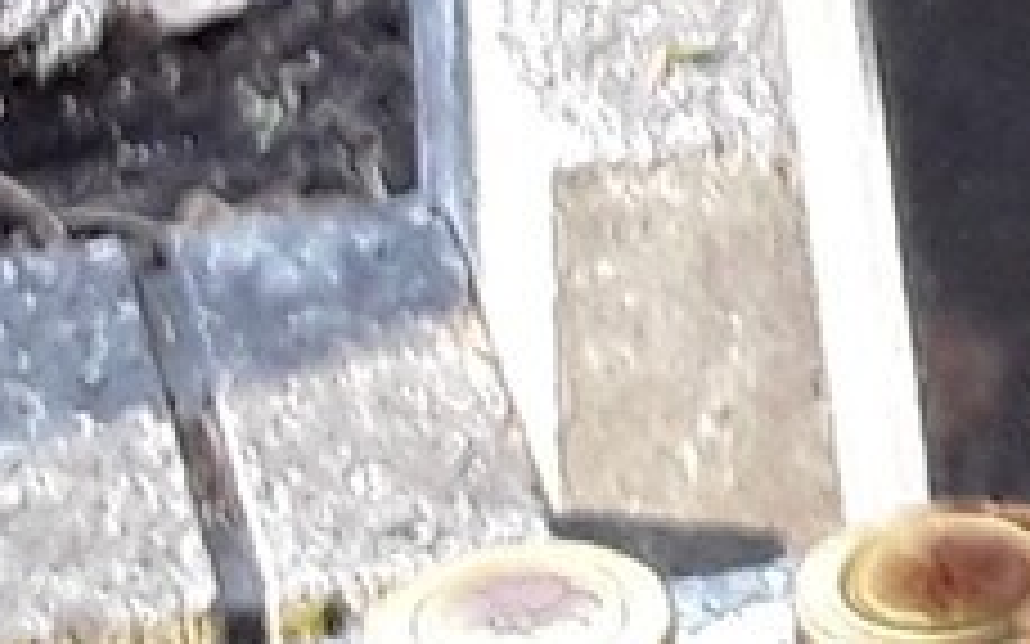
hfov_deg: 9.4
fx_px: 5613
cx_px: 2393
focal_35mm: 200
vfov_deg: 6.4
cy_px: -626
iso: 50
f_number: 1.9
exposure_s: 1/33
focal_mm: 2.91
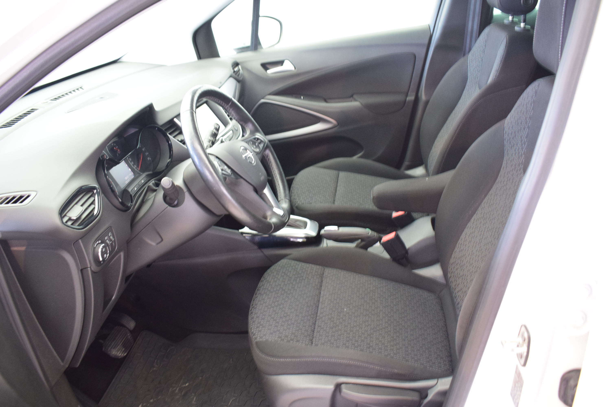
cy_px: 204
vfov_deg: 41.8
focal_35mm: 32
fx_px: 533
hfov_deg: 59.5
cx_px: 304
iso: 1600
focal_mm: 21
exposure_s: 1/20
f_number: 3.8
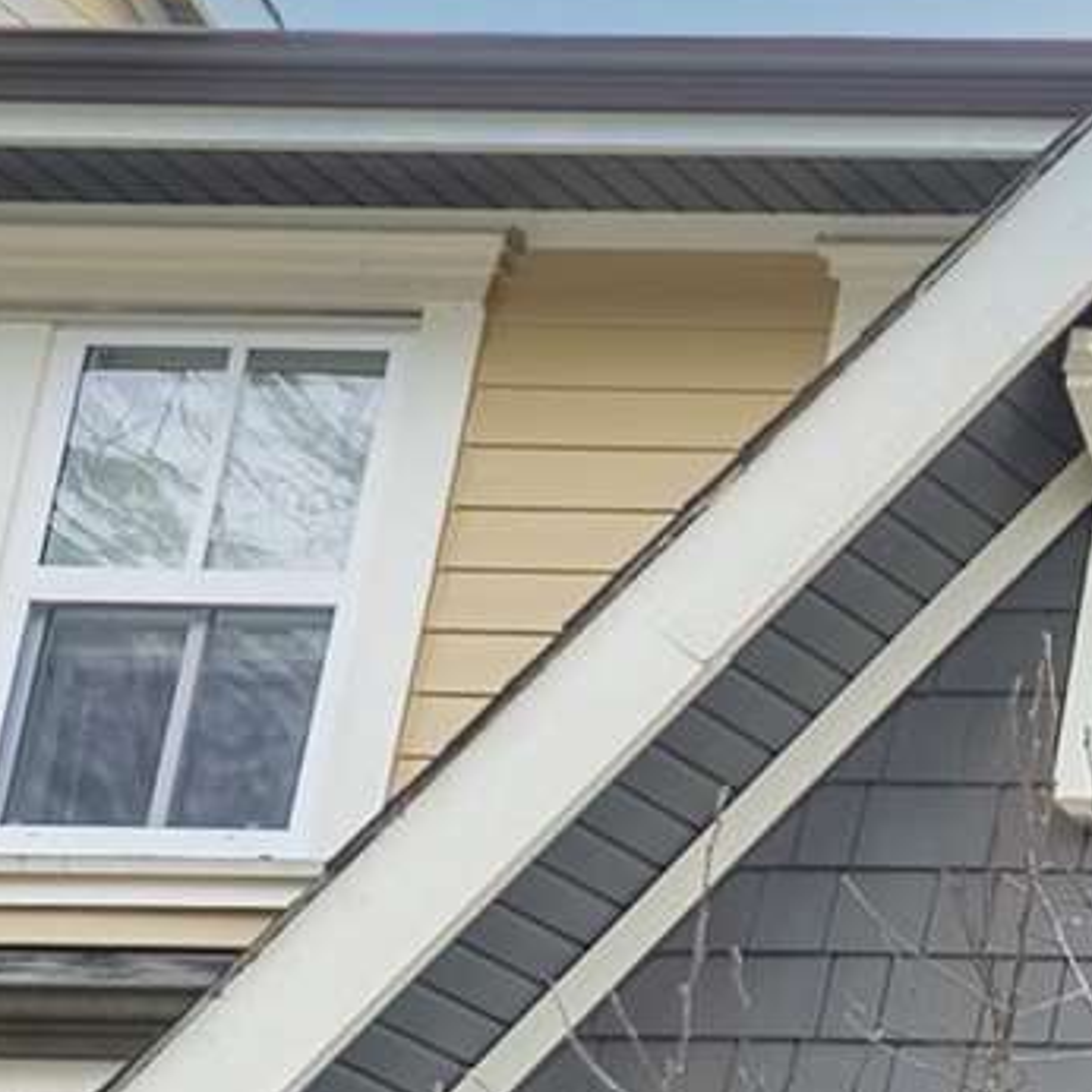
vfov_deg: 10.9
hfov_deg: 7.4
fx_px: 5389
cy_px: 1927
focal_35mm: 151
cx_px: 4627
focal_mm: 20
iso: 125
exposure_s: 1/2000
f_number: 7.1
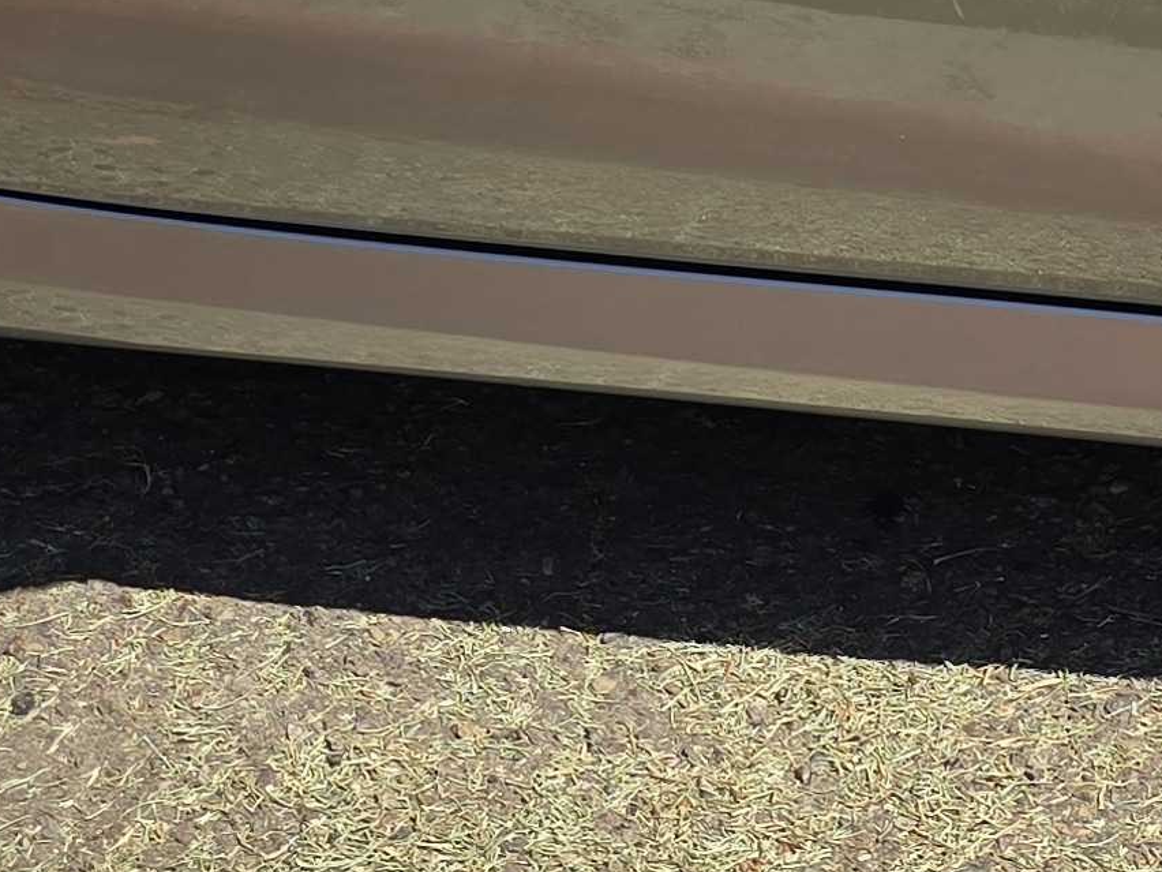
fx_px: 3625
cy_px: -385
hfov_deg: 17.8
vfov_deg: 13.1
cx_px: 1117
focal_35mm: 108
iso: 12
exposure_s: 1/794
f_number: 1.7
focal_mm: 6.3
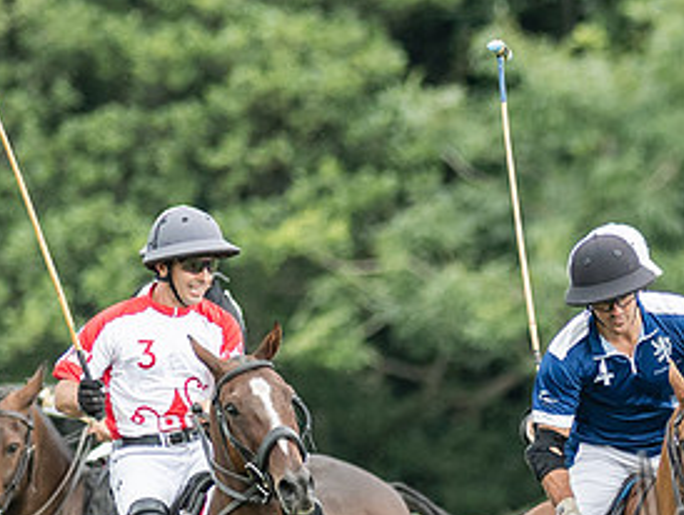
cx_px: 1156
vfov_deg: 0.8
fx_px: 36291
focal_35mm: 1835
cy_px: 438
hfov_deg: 1.1
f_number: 2.8
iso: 250
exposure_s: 1/2000
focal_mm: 300
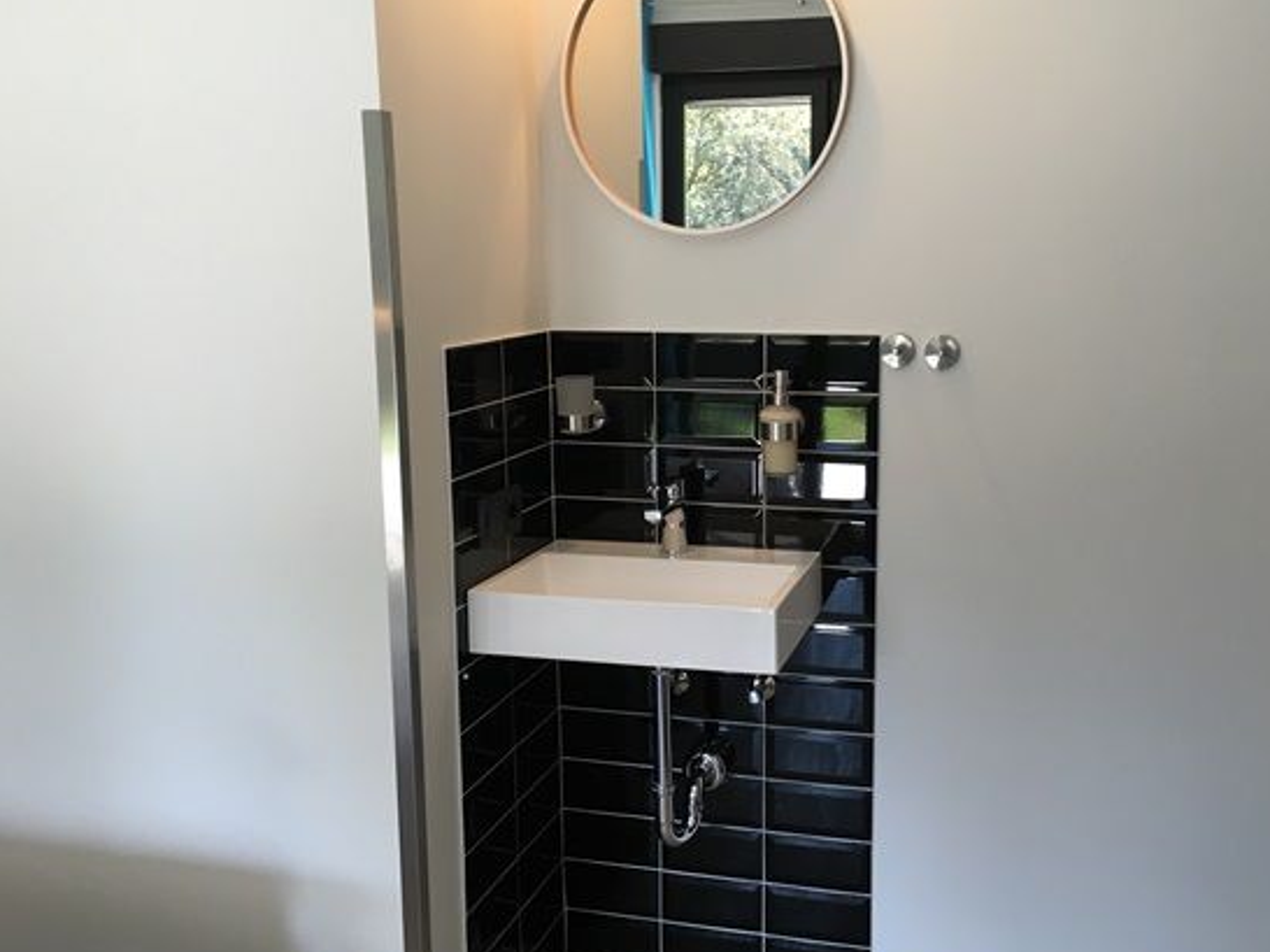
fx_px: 1247
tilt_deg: -10.3
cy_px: 466
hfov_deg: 53.7
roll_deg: -0.4
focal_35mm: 34
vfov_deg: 41.8
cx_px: 737
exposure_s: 1/33
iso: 25
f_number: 2.2
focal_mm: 4.15
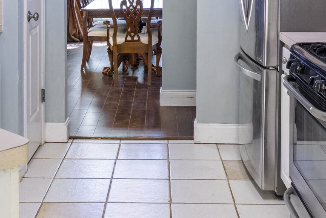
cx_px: 151
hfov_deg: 32.4
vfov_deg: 20.5
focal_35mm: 62
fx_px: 562
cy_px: -42
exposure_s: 1/25
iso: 500
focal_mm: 19
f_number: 8
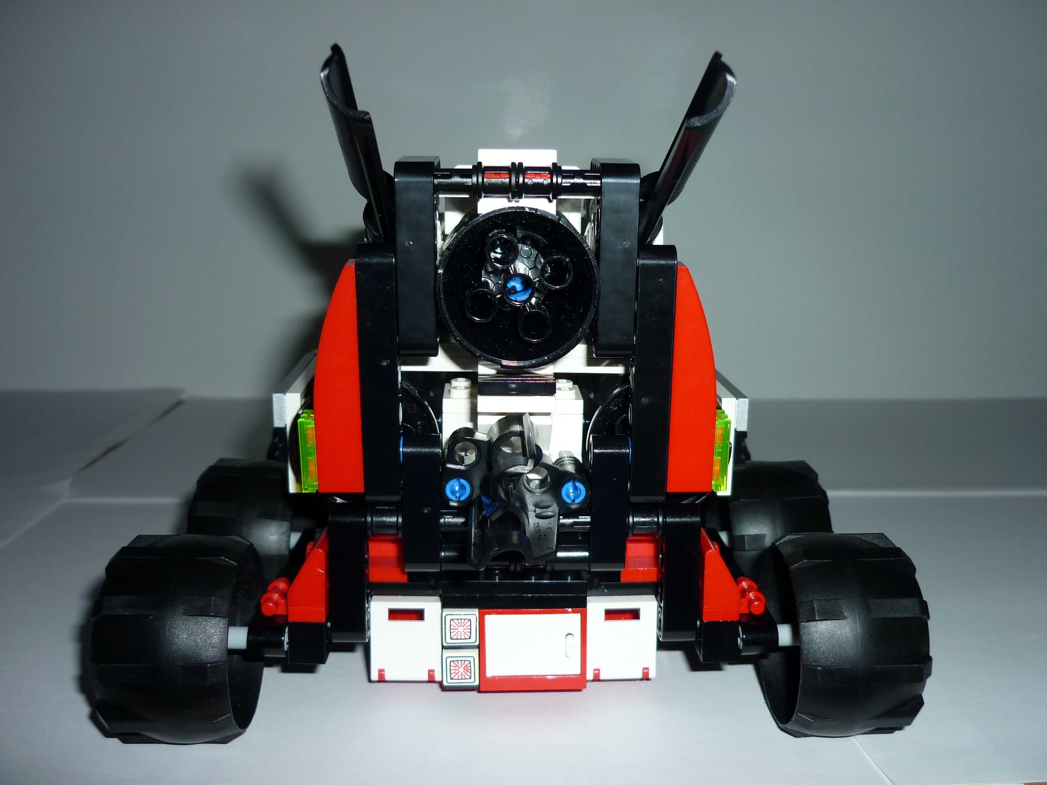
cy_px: 392
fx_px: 998
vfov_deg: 42.9
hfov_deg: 55.4
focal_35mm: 33
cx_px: 524
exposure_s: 1/60
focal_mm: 5.5
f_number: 2.8
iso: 100
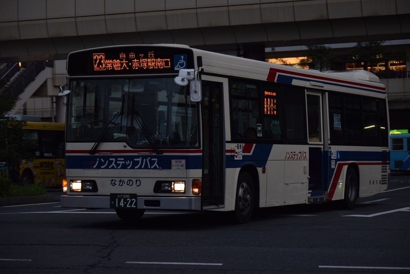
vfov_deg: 12.7
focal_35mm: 108
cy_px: 137
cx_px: 205
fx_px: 1231
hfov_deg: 18.9
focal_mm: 72
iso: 200
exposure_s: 1/125
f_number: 4.5
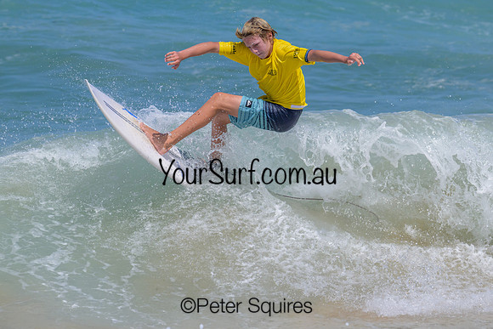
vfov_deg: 2.6
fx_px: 7260
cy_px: 130
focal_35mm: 530
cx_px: 304
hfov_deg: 3.9
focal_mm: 430
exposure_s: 1/2000
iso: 640
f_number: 11
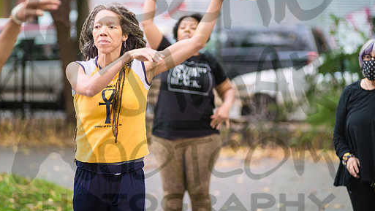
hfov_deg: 9.8
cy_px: 79
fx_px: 2178
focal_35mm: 219
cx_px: 178
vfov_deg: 5.6
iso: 2000
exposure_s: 1/200
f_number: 4
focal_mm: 185
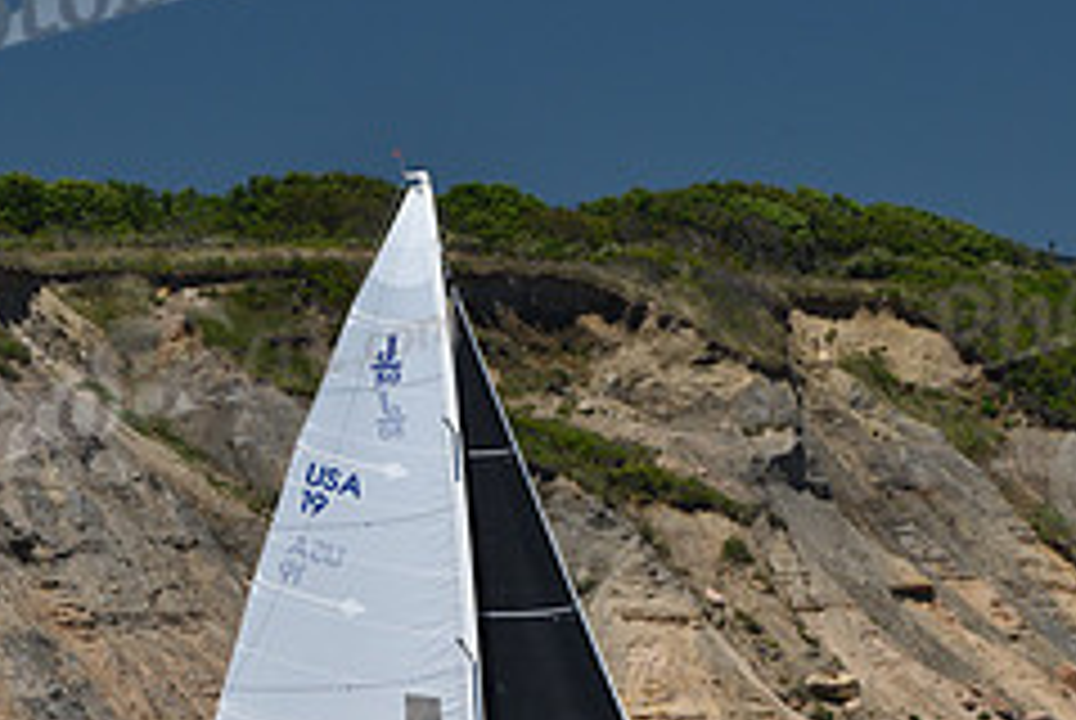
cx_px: 698
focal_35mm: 485
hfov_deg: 4.2
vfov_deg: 2.8
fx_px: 14514
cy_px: 560
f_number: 7.1
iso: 250
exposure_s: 1/800
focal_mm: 200
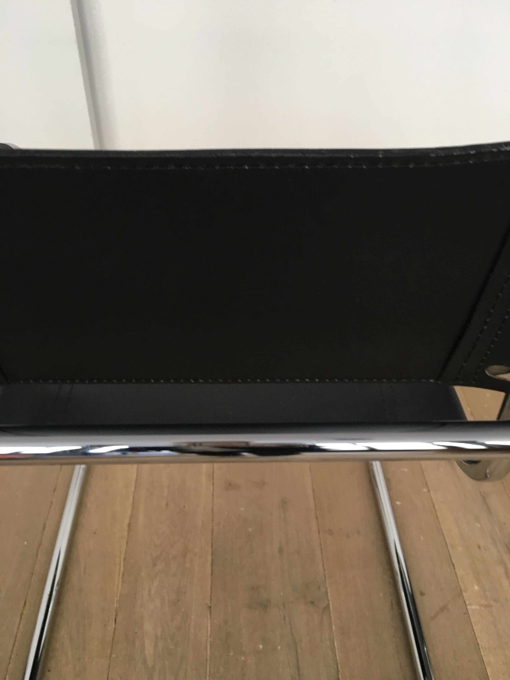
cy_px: 340
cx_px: 255
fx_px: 570
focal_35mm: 29
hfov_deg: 48.2
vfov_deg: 61.7
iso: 125
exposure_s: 1/33
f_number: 2.2
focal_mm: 4.15
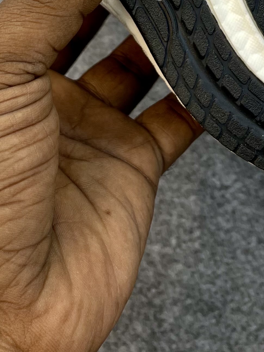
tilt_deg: -47.9
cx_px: 189
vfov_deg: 22.2
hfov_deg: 18.8
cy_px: -117
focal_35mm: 78
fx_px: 793
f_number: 1.6
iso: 40
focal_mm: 5.1
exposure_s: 1/155
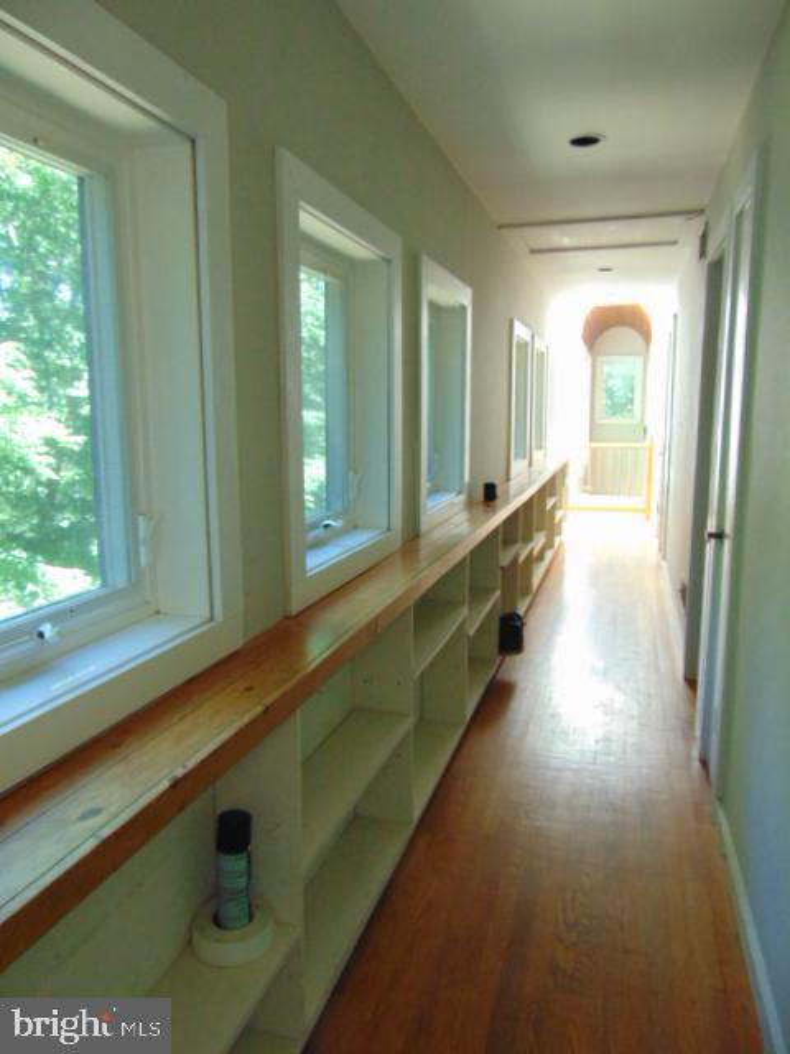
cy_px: 527
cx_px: 395
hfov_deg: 54.9
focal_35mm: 25
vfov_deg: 69.4
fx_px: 761
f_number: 3
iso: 320
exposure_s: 1/60
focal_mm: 4.5
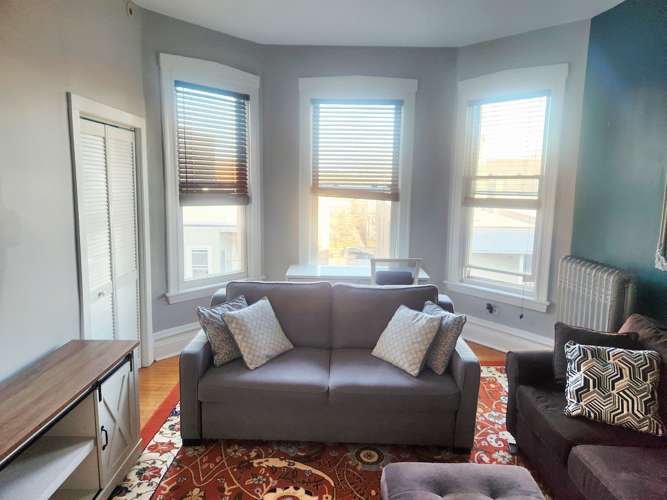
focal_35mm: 23
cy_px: 250
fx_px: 443
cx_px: 334
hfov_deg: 73.9
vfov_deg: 58.9
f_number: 1.8
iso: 200
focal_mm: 5.4
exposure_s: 1/182
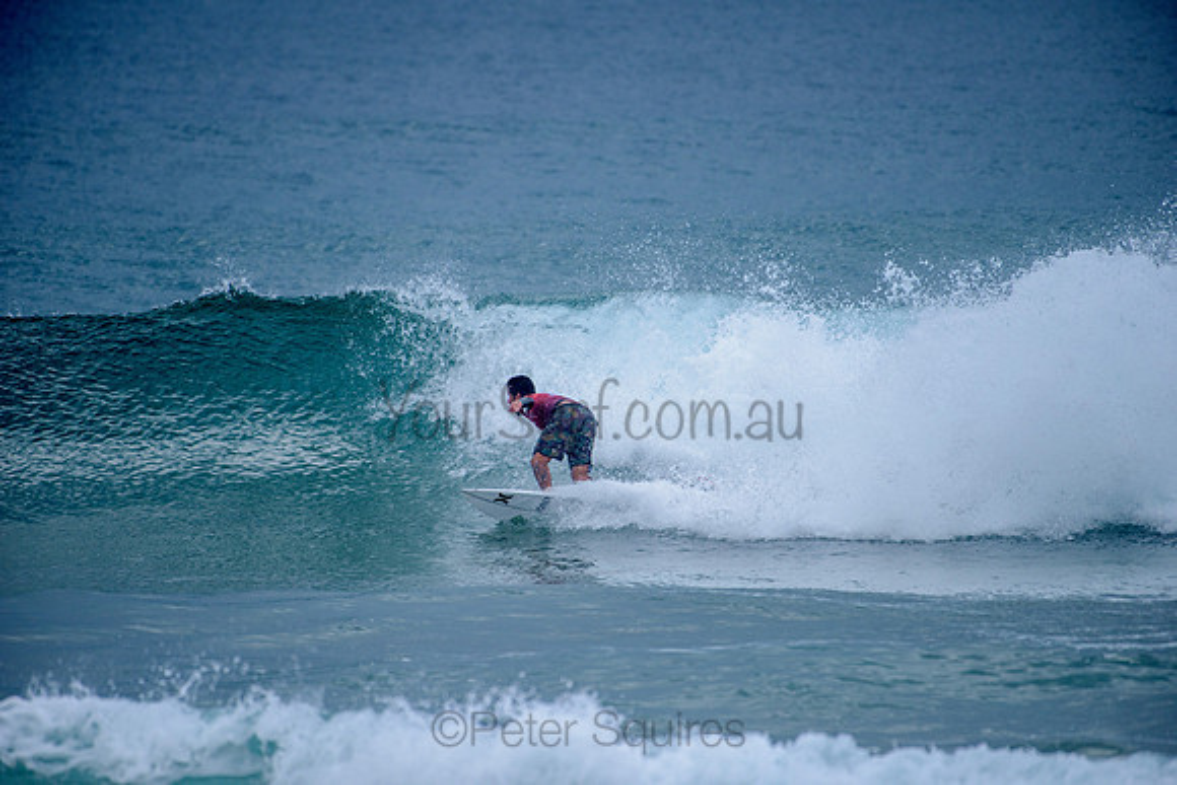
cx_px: 588
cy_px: 392
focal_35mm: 500
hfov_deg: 4.1
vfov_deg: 2.8
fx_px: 16350
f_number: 5.6
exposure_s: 1/2000
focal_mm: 500
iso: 250
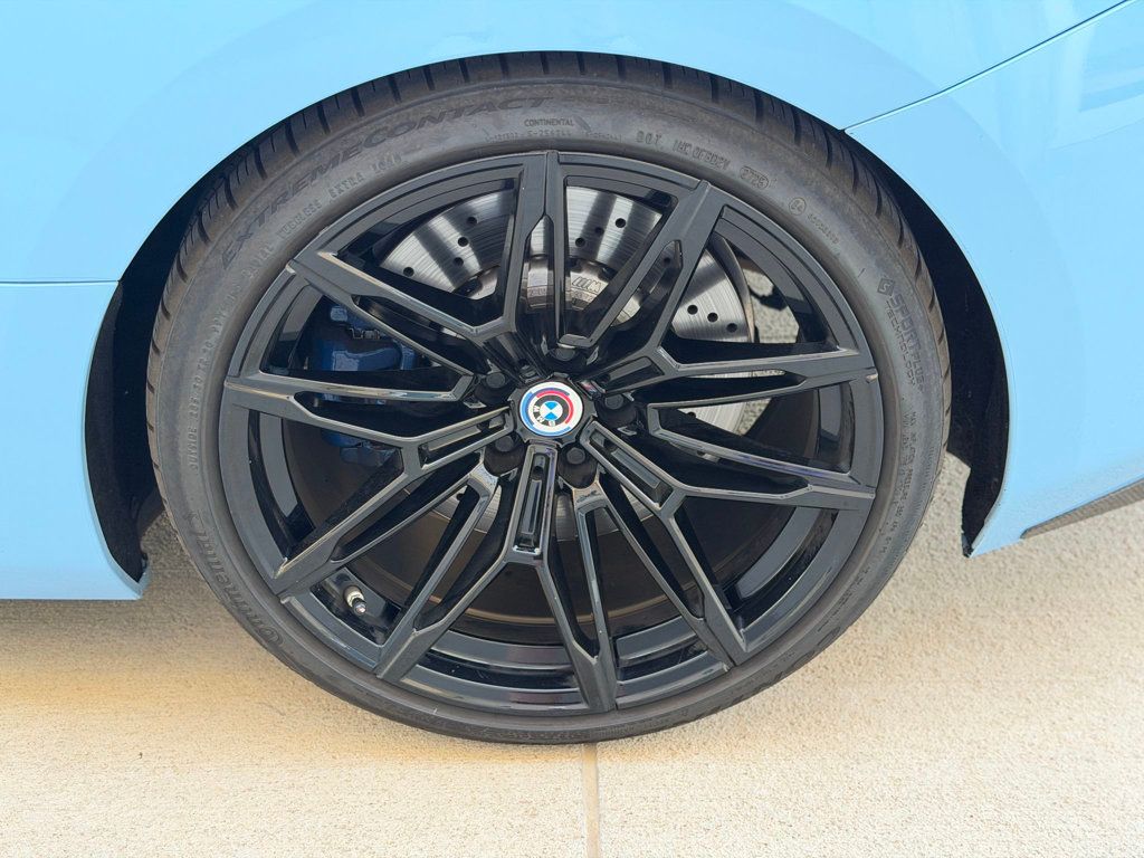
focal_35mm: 48
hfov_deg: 39.7
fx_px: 1586
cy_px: 429
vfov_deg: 30.3
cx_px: 572
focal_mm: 6.76
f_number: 1.78
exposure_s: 1/122
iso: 200
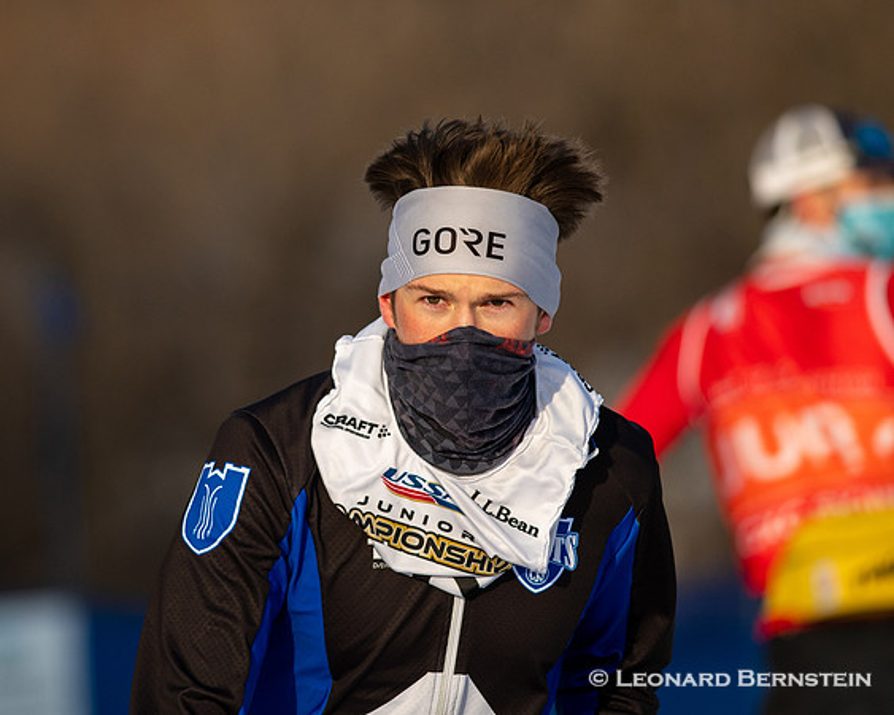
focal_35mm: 576
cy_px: 309
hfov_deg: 3.4
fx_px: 15235
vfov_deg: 2.7
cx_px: 316
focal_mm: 300
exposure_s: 1/2500
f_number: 4
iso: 400
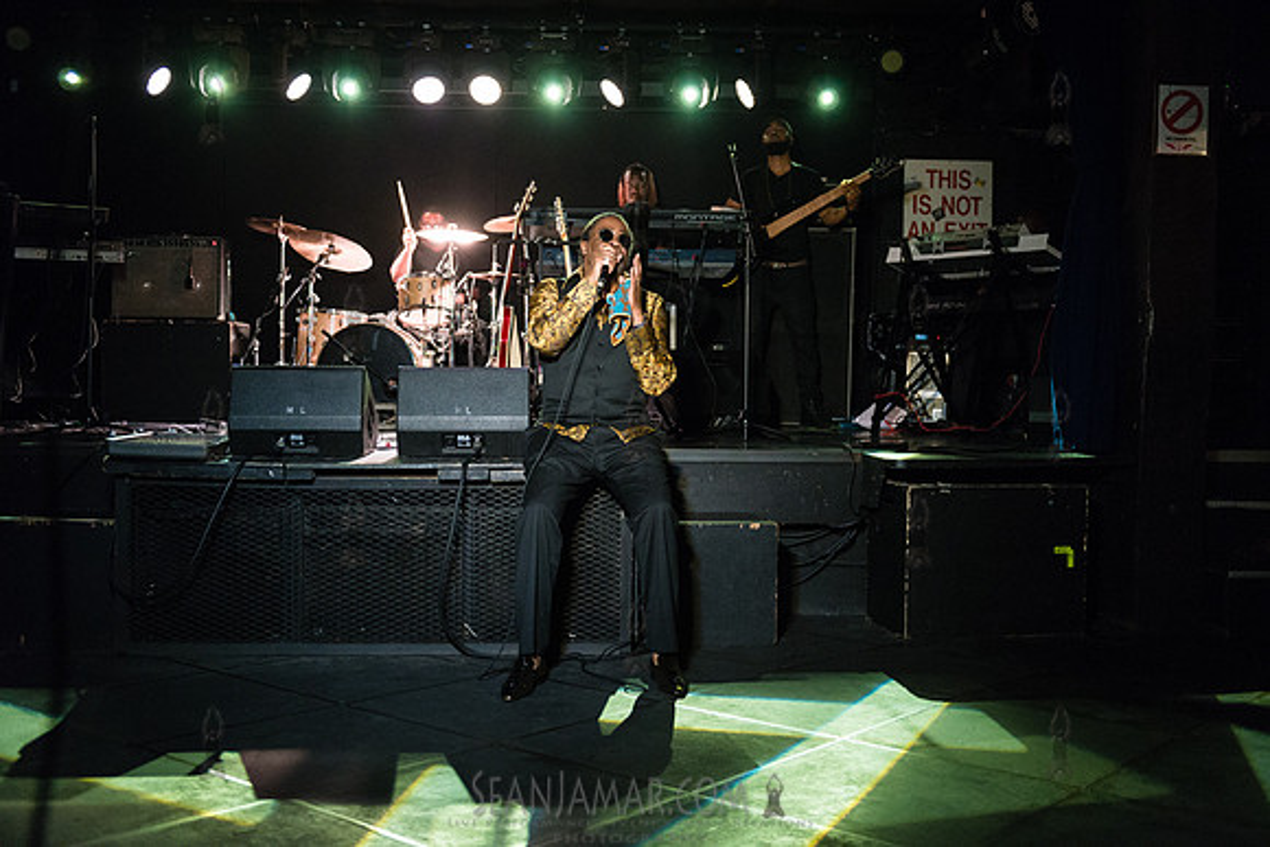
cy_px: 424
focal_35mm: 38
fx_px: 1341
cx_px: 635
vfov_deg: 35.1
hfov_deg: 50.7
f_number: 2.8
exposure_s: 1/320
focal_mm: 38
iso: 4000
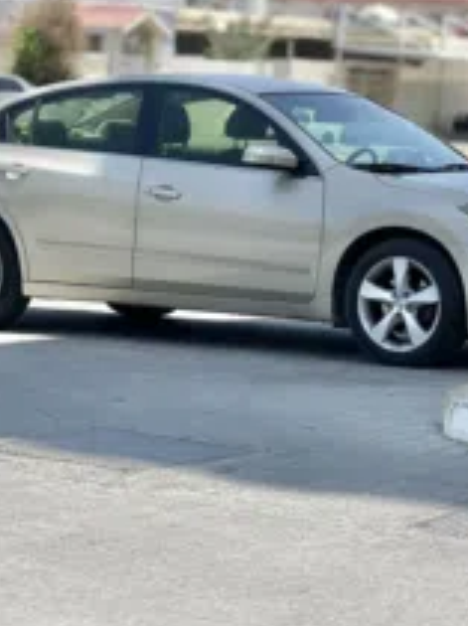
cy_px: 75
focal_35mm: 147
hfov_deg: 10.1
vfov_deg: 13.3
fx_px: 2655
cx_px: 292
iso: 32
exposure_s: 1/896
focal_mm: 9
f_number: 2.8
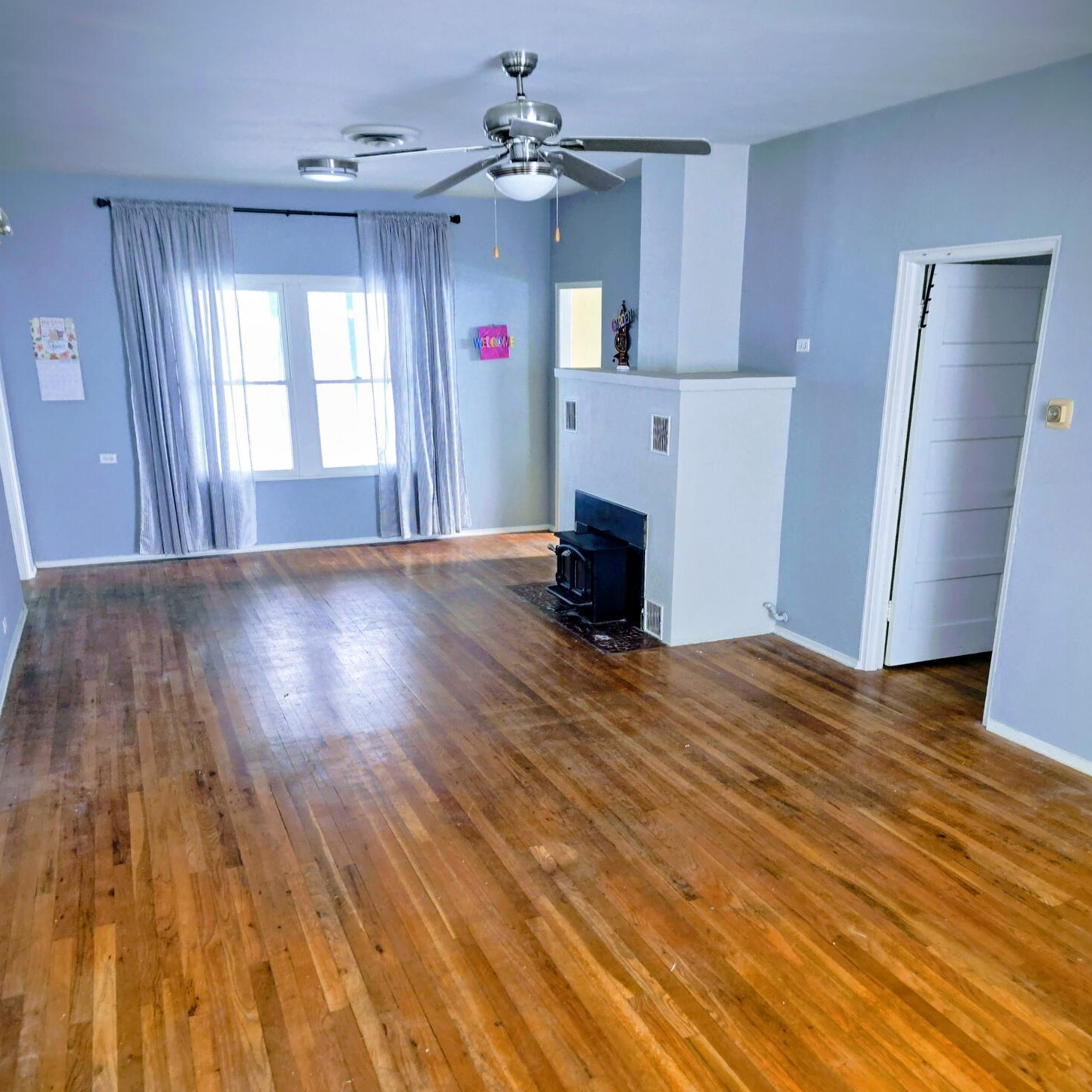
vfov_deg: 56.7
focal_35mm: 28
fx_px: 999
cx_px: 548
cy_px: 670
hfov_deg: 57.3
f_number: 1.7
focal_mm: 6.3
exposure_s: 1/20
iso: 160
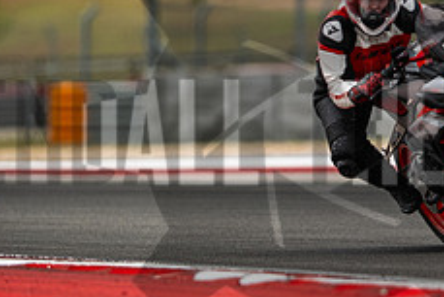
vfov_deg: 1.8
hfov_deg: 2.7
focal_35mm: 760
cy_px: 135
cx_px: 320
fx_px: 9379
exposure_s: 1/5000
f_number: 2
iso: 320
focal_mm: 200
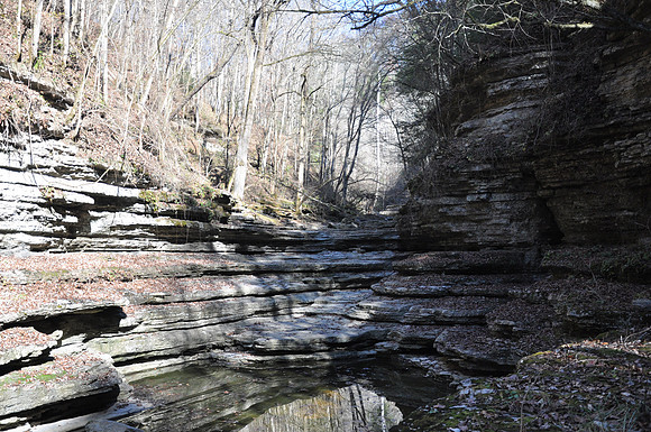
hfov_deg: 46.5
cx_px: 326
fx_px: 758
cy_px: 216
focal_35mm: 42
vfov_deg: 31.8
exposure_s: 1/800
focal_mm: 28
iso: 800
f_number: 4
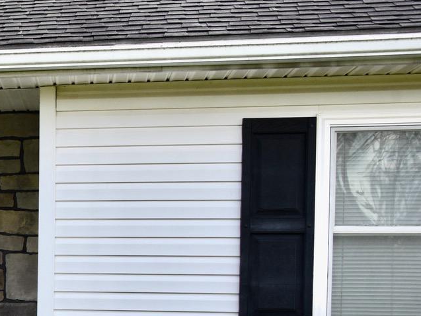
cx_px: -239
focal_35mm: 99
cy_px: 337
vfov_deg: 14.6
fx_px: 1204
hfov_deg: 17.5
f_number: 8
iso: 400
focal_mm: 32
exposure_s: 1/250
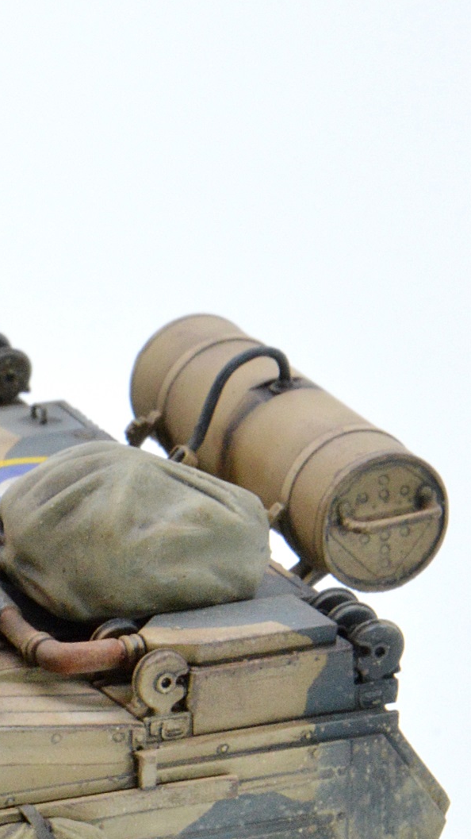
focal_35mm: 473
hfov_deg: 2.5
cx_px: -745
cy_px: 606
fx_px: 10509
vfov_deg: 4.6
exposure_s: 1/20
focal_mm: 98
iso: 800
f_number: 18
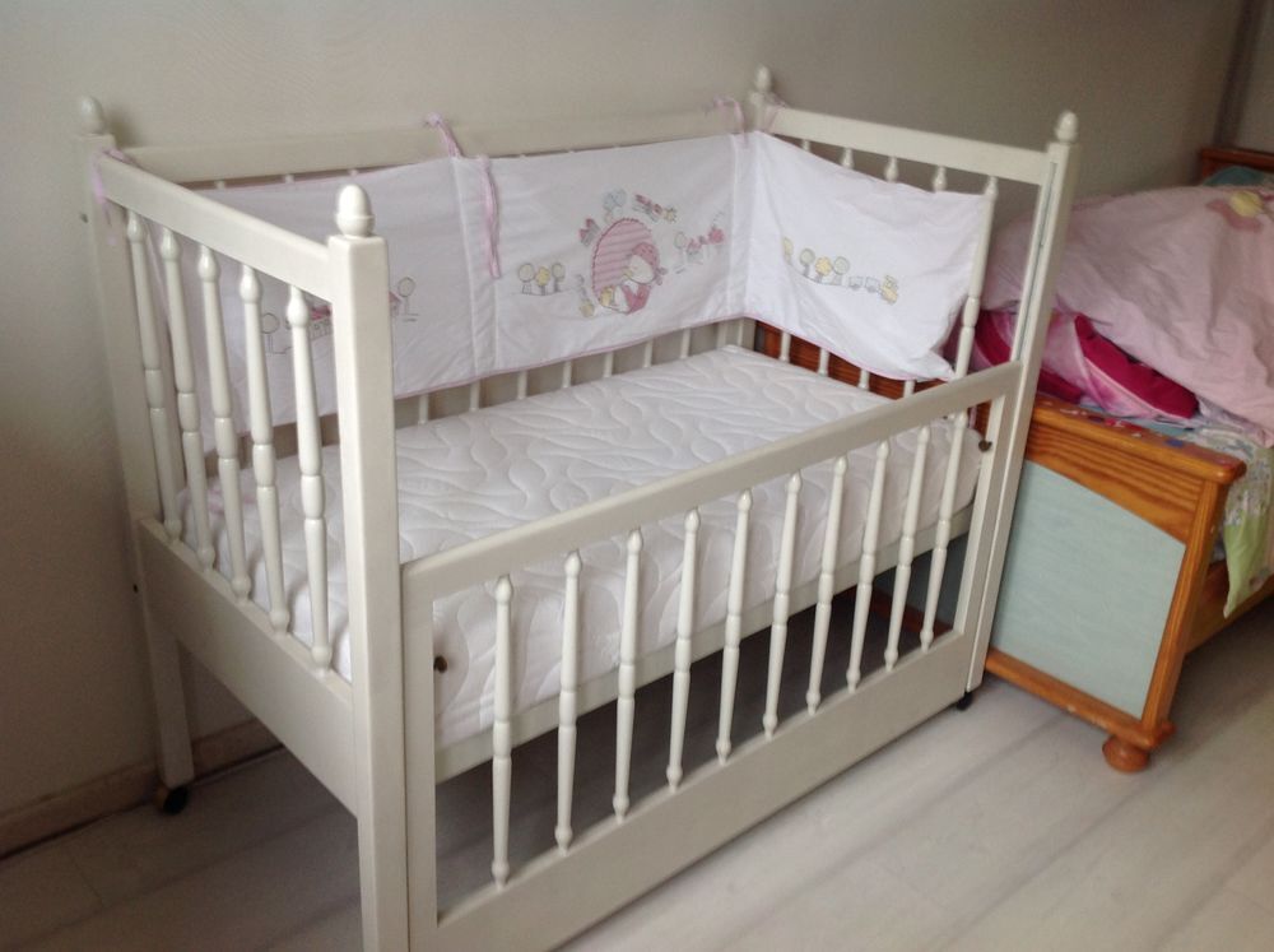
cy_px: 476
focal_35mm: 35
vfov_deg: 40.6
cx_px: 637
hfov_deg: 52.7
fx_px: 1286
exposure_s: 1/17
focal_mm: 4.28
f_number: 2.4
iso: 64
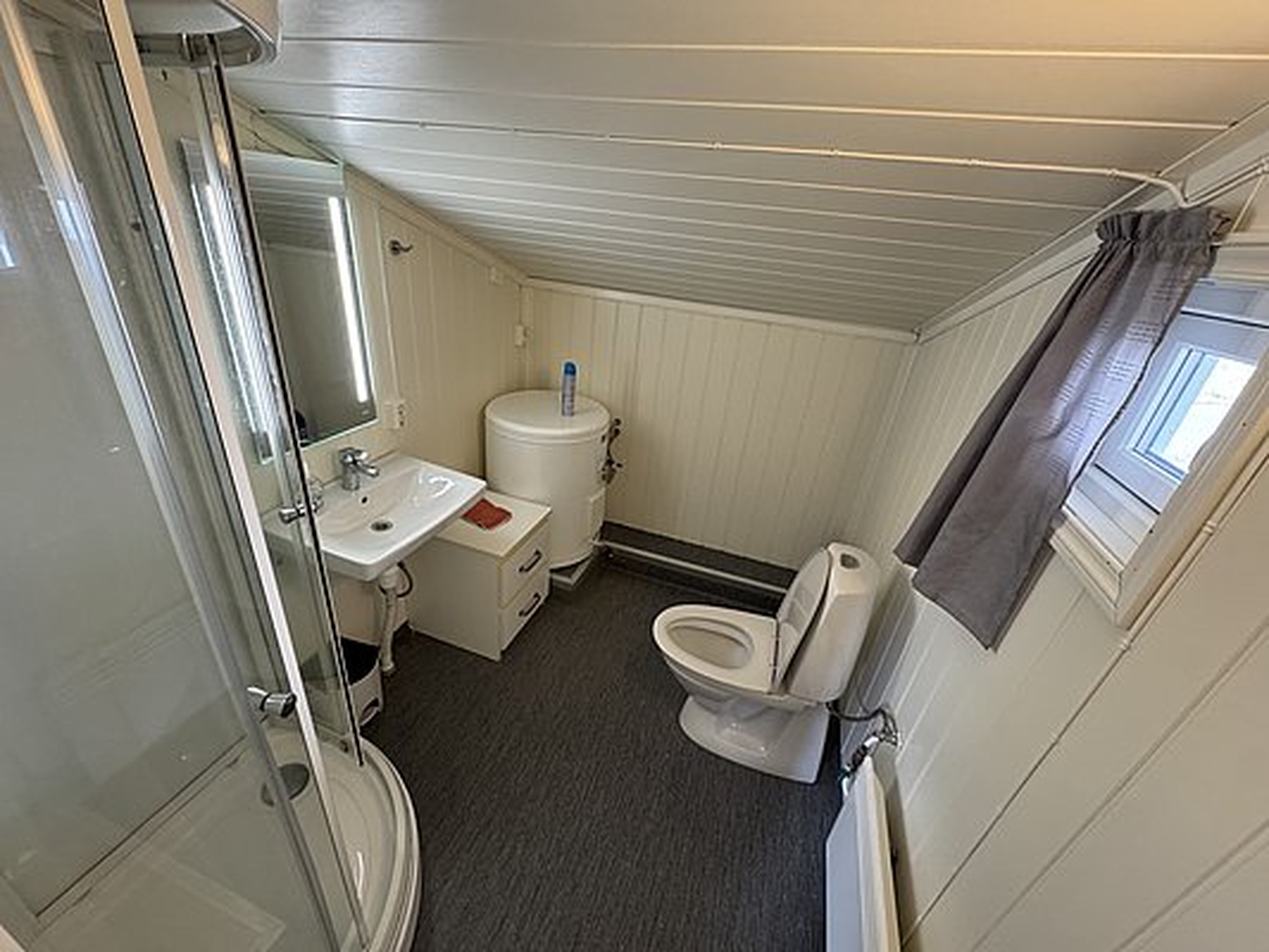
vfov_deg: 85.7
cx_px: 634
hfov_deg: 102.1
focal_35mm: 14
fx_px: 513
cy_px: 476
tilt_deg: -25.0
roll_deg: -6.0
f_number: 2.2
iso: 320
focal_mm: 2.22
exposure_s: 1/100
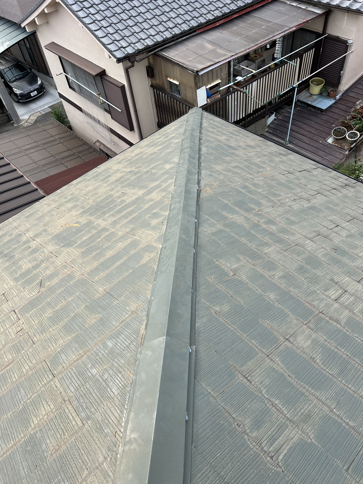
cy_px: 242
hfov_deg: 53.1
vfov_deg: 67.3
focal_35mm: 26
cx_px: 182
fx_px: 364
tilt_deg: -49.9
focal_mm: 5.7
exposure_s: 1/1311
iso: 50
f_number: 1.5
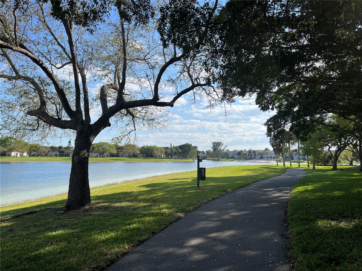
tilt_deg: +4.1
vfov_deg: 53.1
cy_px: 136
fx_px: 272
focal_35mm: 26
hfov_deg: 67.3
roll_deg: -0.2
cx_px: 181
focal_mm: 5.1
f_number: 1.6
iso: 50
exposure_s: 1/3521
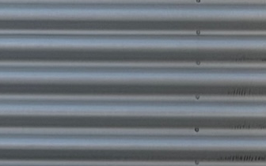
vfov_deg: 5.6
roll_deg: -0.5
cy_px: 418
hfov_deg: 8.8
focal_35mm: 227
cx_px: -234
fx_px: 1646
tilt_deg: -2.3
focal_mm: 6.76
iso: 50
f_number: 1.78
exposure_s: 1/152
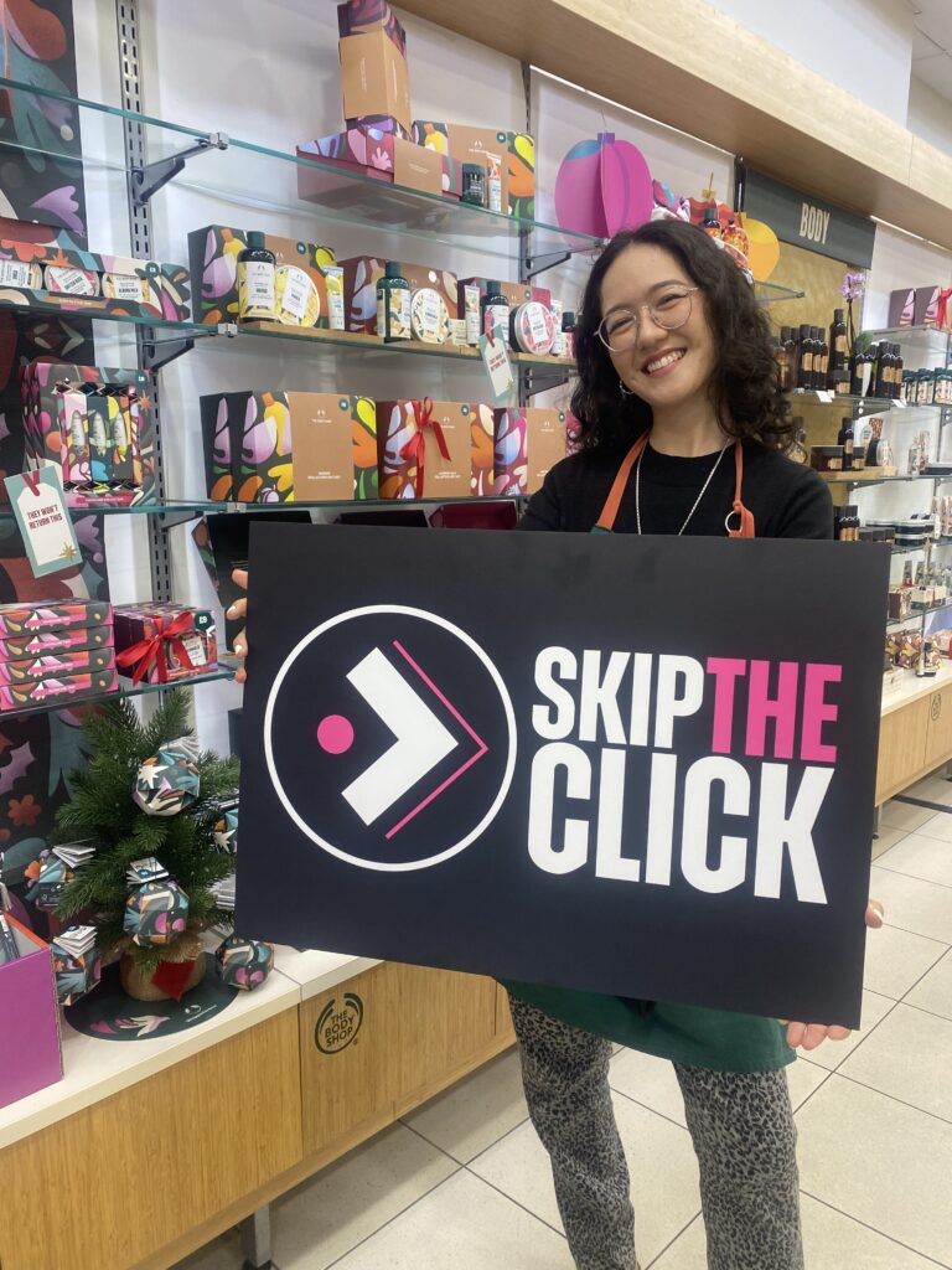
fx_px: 953
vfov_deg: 67.3
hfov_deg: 53.1
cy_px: 635
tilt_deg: -12.1
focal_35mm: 26
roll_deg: +0.7
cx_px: 476
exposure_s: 1/100
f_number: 1.8
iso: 100
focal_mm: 4.25
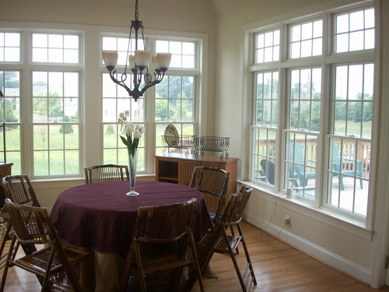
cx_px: 194
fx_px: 416
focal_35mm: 37
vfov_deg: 38.7
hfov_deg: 50.1
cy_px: 146
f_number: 3.5
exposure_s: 1/50
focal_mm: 7.7
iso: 50
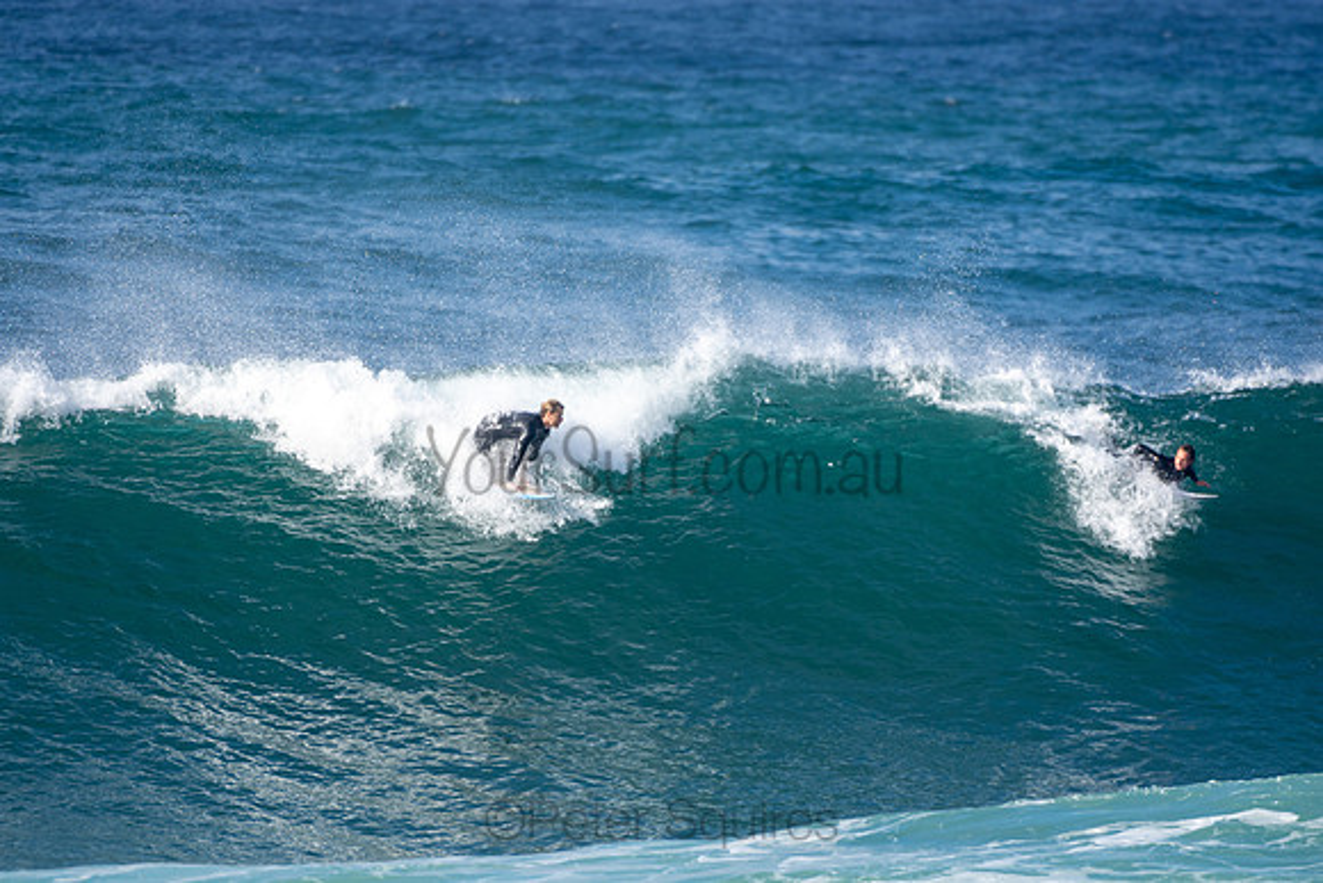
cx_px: 662
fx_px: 27568
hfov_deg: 2.7
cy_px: 442
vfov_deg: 1.8
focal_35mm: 750
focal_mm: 500
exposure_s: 1/1000
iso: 220
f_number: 5.6
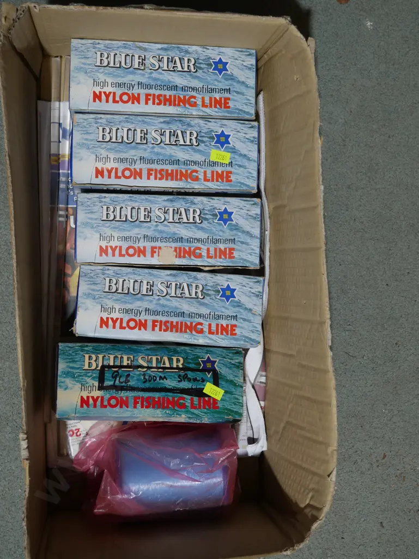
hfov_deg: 29.1
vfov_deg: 38.2
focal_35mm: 50
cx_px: 210
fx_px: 806
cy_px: 280
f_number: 5.3
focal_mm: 25
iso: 400
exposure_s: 1/60
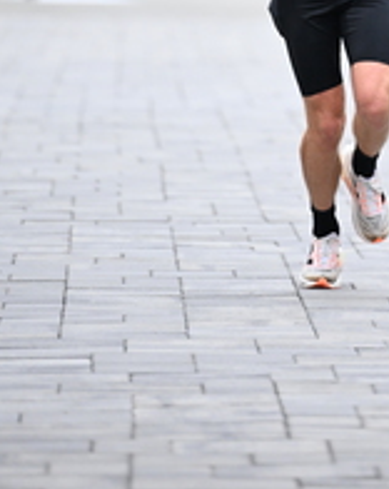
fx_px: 7622
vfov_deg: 3.7
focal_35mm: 528
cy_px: -137
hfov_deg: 2.9
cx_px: 405
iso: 1600
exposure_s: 1/800
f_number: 2.8
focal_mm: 200
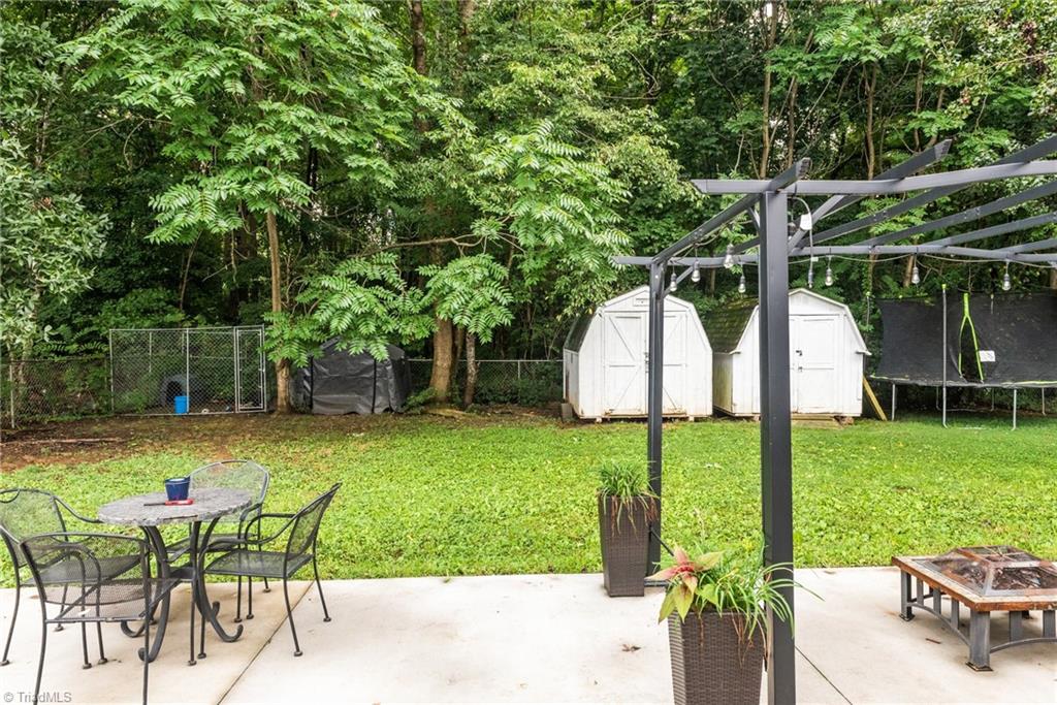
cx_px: 528
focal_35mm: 24
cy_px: 352
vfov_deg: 53.1
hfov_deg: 73.7
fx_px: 705
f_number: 8
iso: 800
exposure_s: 1/320
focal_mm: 24
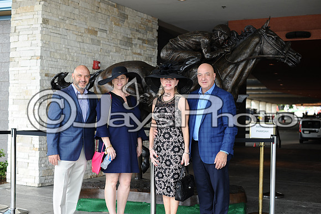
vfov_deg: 27.0
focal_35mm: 50
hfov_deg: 39.6
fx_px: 446
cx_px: 160
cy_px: 107
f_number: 3.2
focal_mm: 50
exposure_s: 1/320
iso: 200
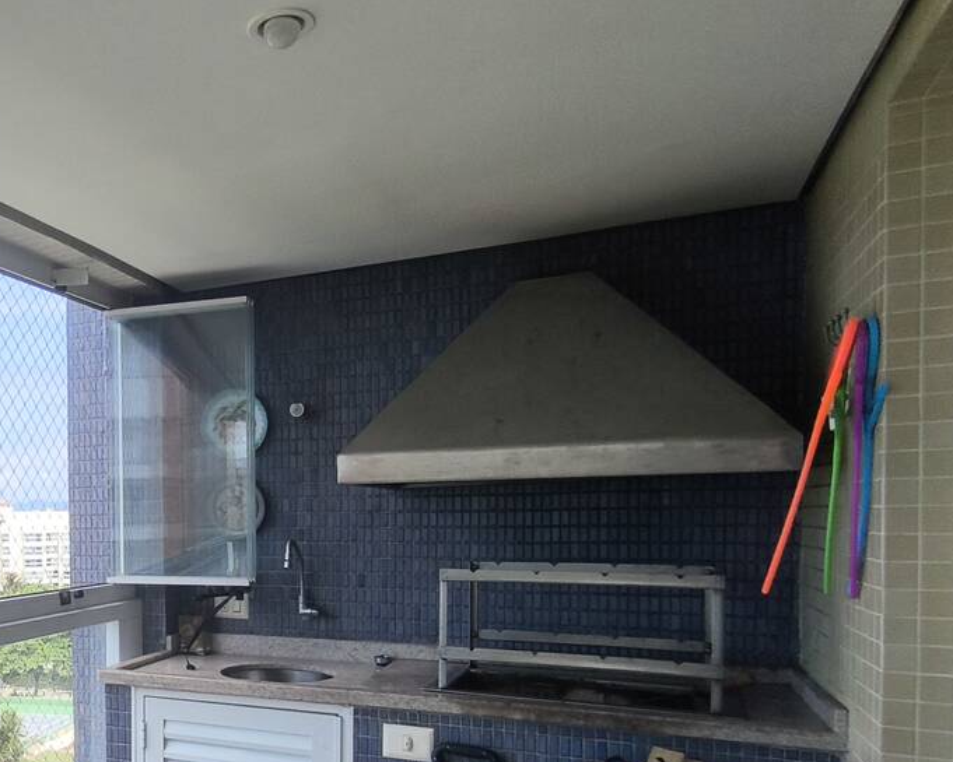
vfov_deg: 43.7
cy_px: 530
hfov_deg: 47.7
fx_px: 931
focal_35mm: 33
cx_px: 67
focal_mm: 1.65
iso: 50
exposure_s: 1/593
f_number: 2.2
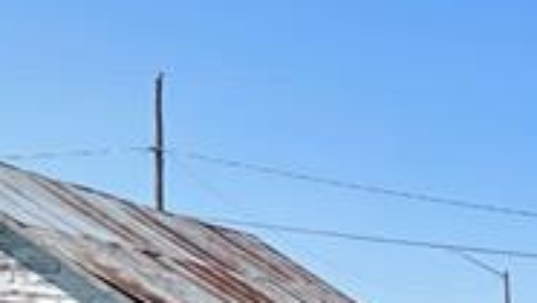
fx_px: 1112
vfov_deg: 14.1
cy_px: 505
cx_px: 938
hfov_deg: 20.3
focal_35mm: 78
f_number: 1.8
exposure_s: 1/1754
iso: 32
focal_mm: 1.57
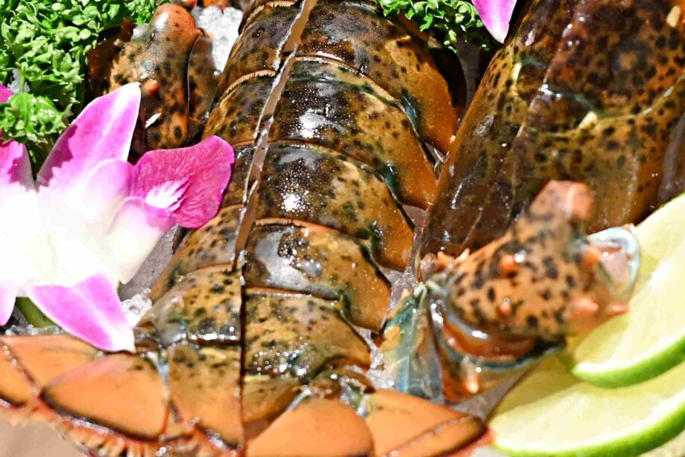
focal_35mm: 208
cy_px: 110
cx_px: 441
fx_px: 3957
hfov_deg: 9.9
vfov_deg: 6.6
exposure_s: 1/200
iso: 1800
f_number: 3.2
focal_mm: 50
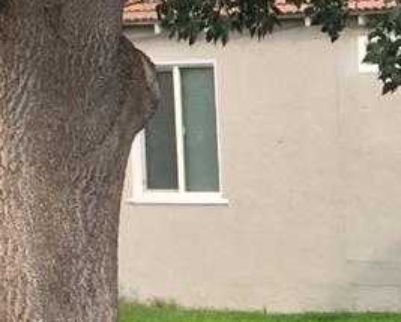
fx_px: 1888
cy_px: 381
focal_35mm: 159
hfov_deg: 11.4
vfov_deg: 9.6
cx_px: 668
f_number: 2.2
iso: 32
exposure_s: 1/314
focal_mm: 4.15
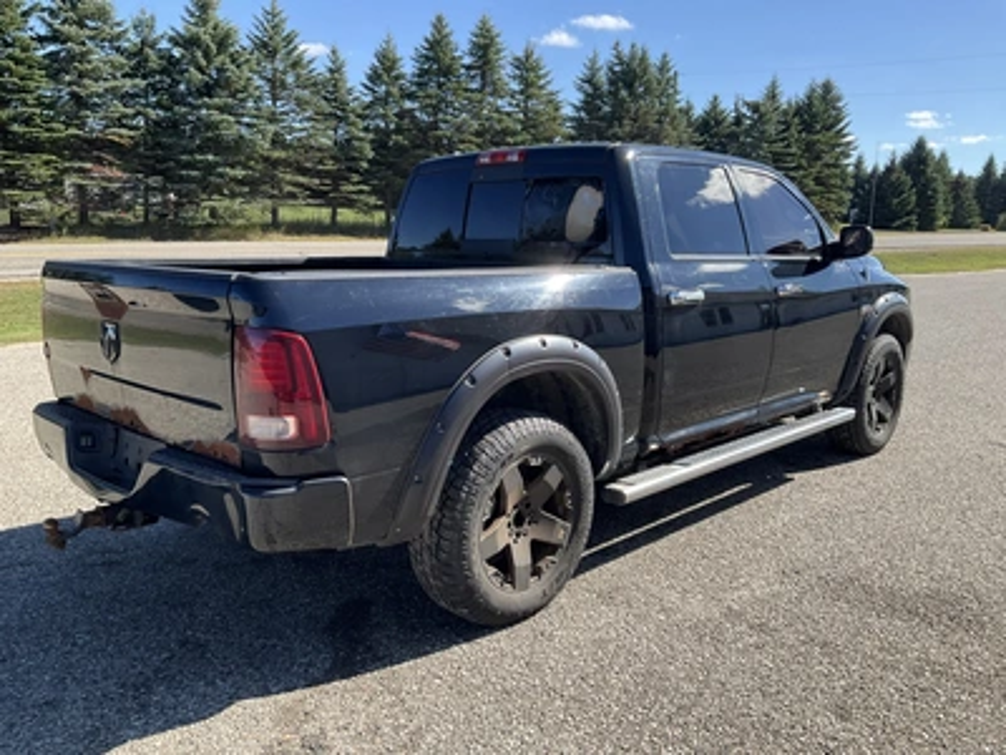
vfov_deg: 48.2
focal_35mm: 29
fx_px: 843
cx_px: 503
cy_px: 378
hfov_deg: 61.7
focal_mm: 3
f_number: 1.8
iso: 25
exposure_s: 1/613
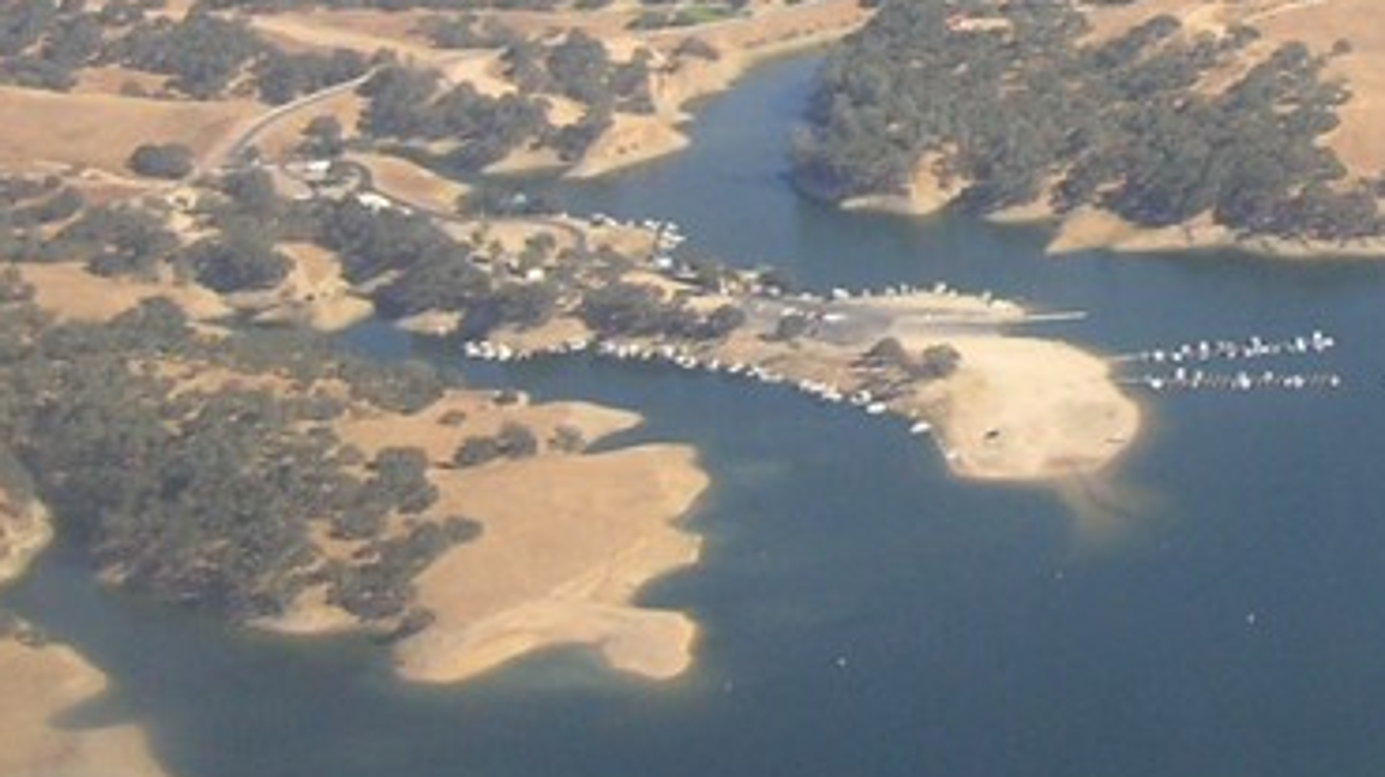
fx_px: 4110
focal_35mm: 112
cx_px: 1246
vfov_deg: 10.6
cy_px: -113
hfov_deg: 18.8
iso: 50
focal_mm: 6.1
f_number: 2.8
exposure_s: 1/350
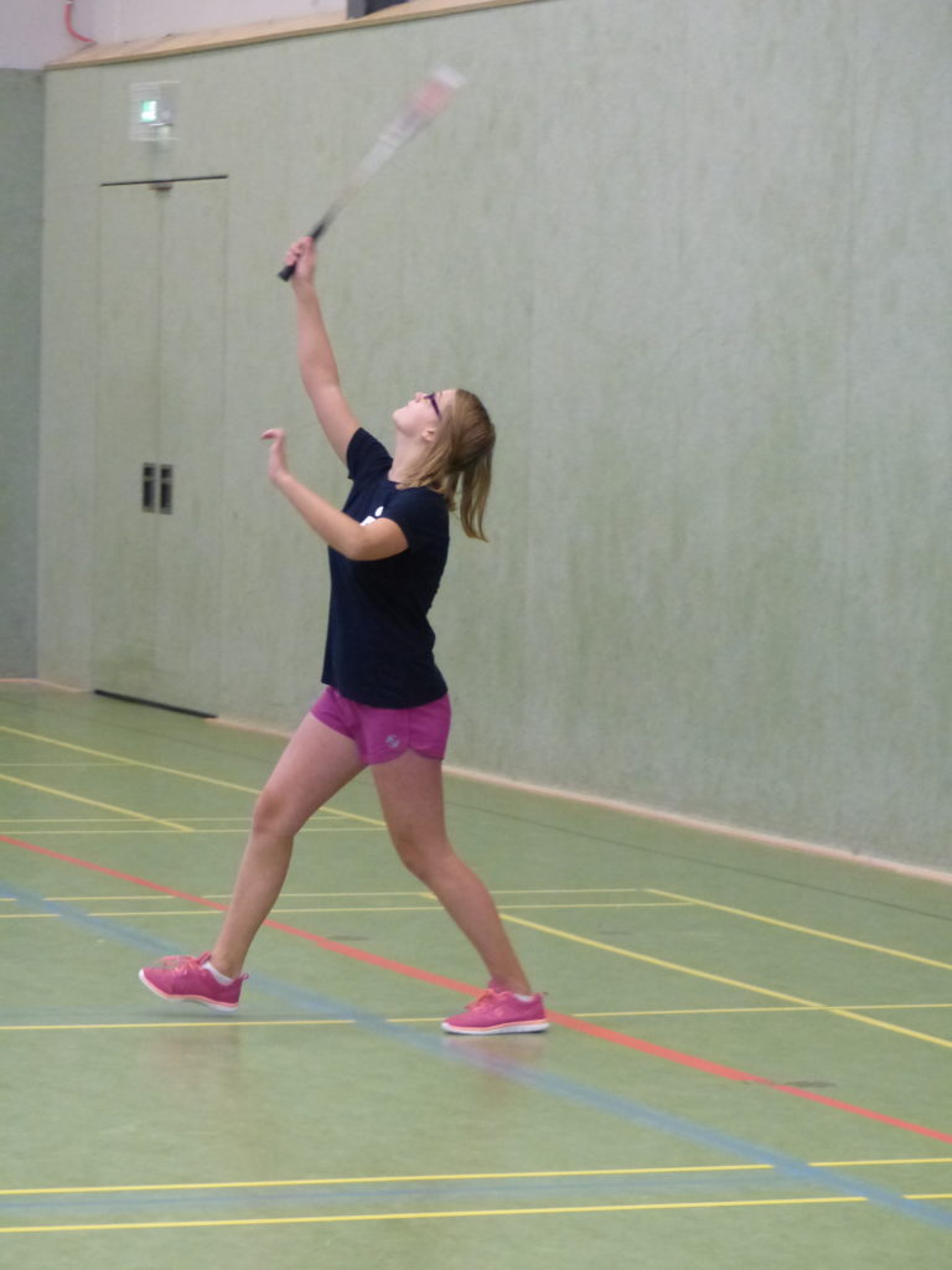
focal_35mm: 152
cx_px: 476
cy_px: 635
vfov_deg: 13.0
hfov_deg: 9.8
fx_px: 5574
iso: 800
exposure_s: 1/125
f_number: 2.8
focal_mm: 27.4
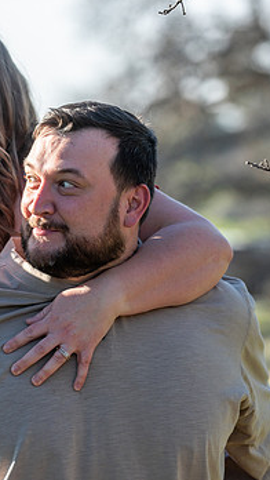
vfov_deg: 8.0
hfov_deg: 4.5
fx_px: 3446
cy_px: 216
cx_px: 23
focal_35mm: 271
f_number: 4
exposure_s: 1/250
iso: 50
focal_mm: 155
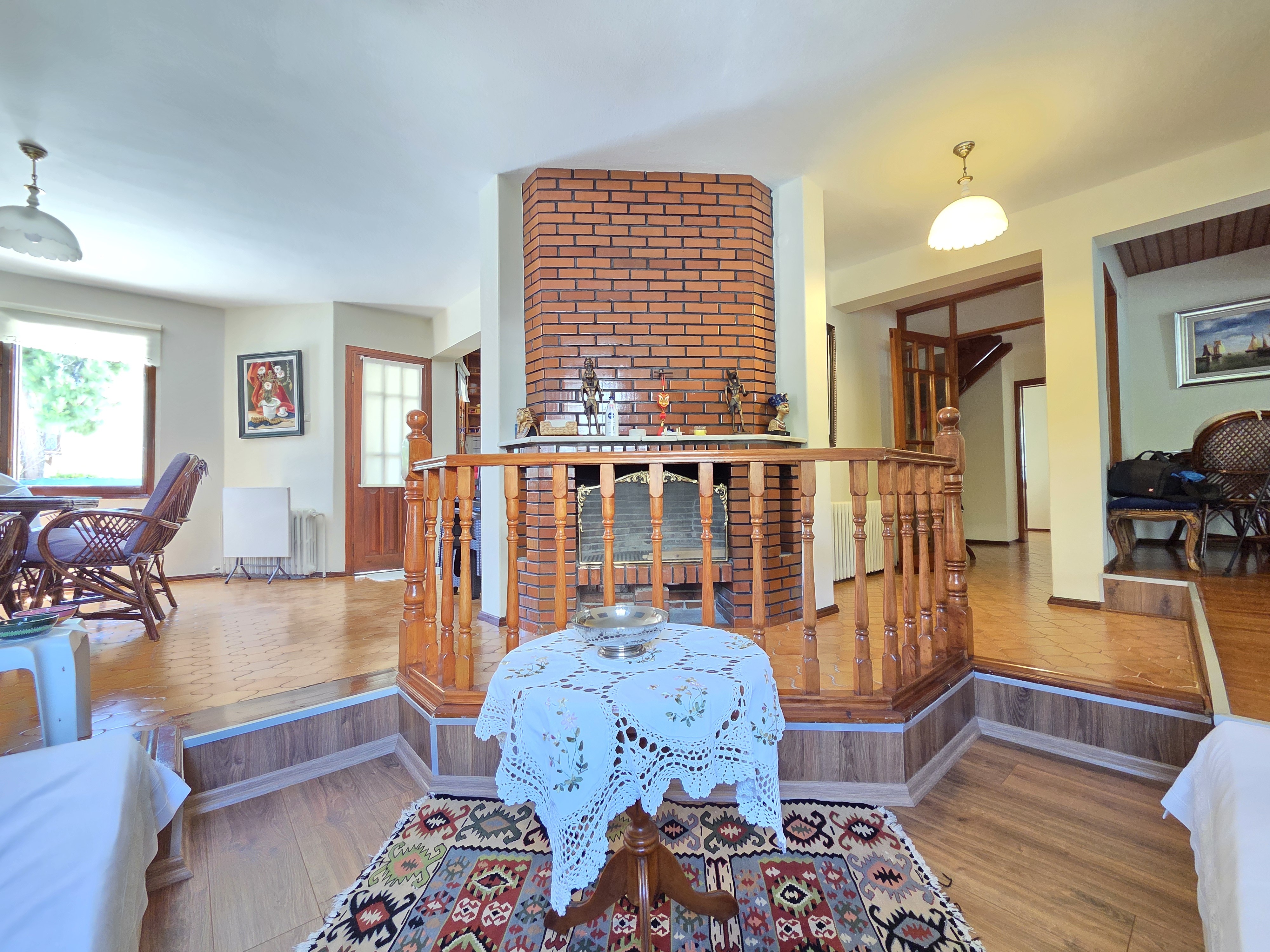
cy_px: 476
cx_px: 635
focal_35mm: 13
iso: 640
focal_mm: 2.2
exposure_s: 1/50
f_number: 2.2
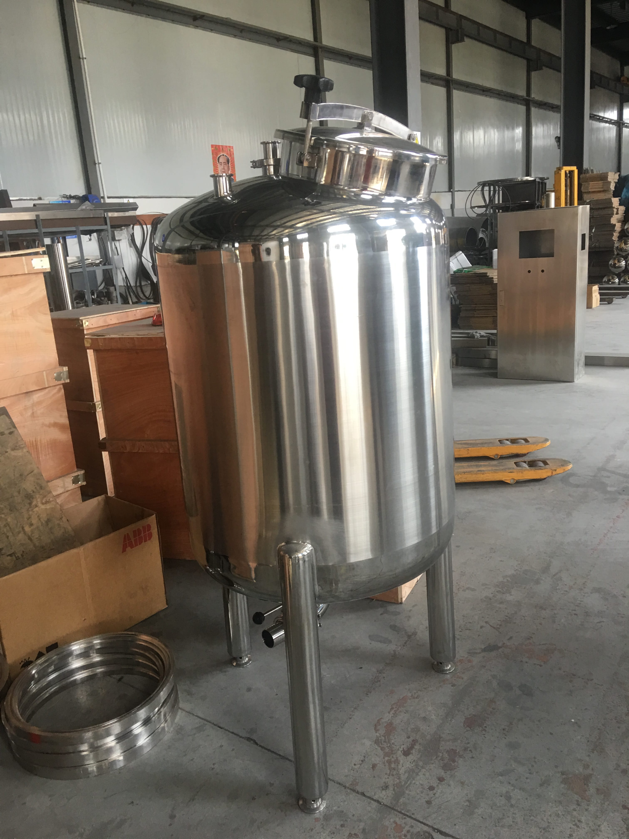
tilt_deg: -13.6
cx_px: 314
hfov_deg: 48.2
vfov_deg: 61.7
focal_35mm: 29
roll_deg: +3.1
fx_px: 703
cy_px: 420
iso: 40
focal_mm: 4.15
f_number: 2.2
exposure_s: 1/33
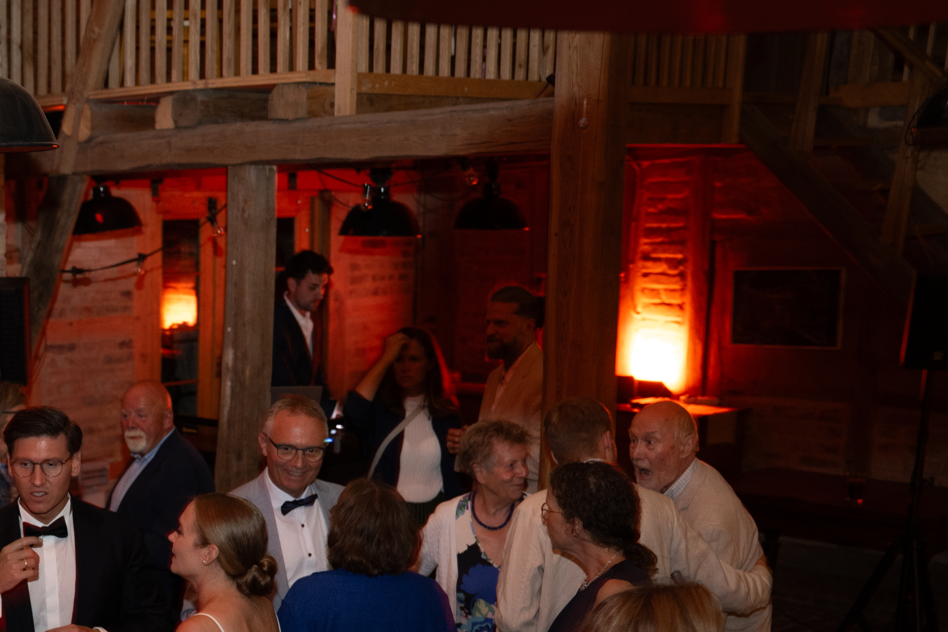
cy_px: 645
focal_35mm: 61
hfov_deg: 31.3
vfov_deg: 21.4
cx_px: 95
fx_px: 1607
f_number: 3.2
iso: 1000
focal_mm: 29.5
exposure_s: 1/15
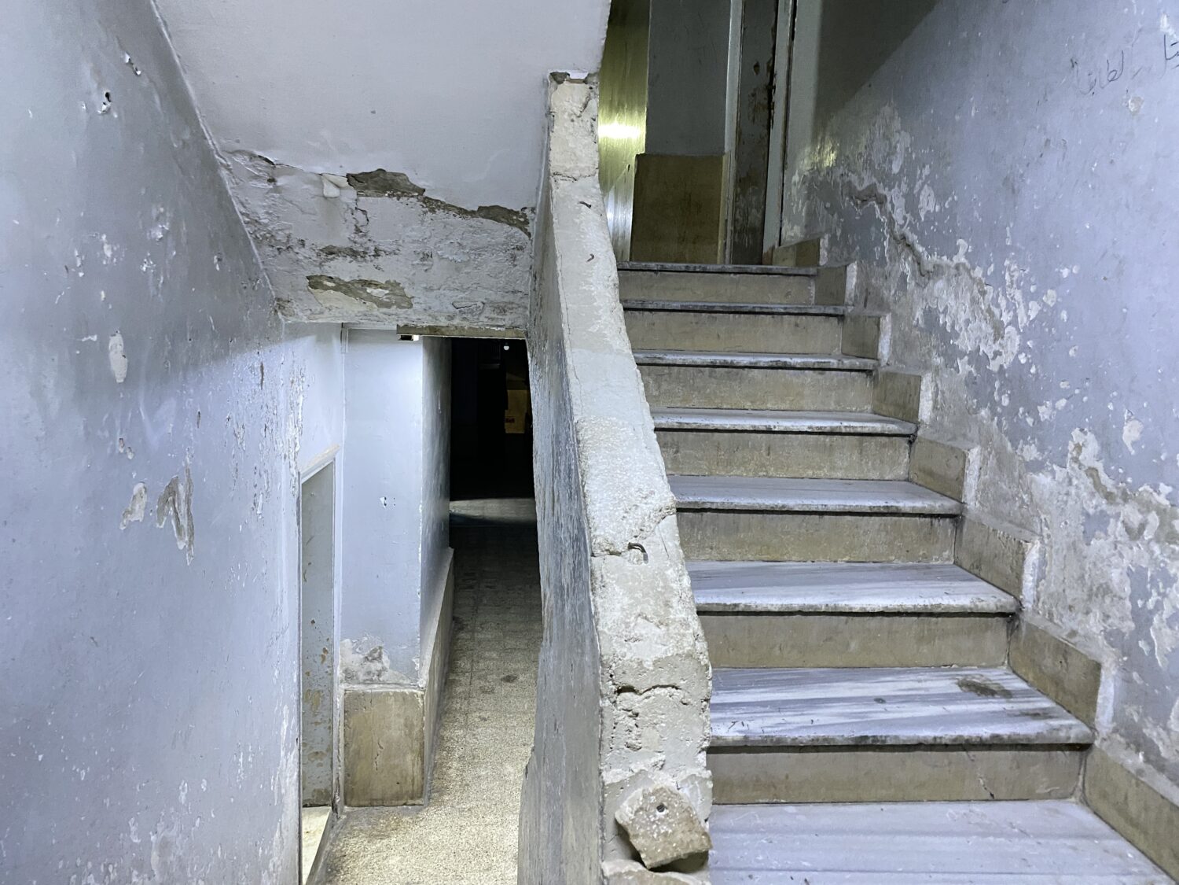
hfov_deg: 67.3
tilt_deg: -7.1
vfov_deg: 53.1
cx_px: 590
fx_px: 886
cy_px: 442
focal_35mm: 26
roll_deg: -2.4
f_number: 1.8
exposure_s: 1/25
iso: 800
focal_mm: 4.25
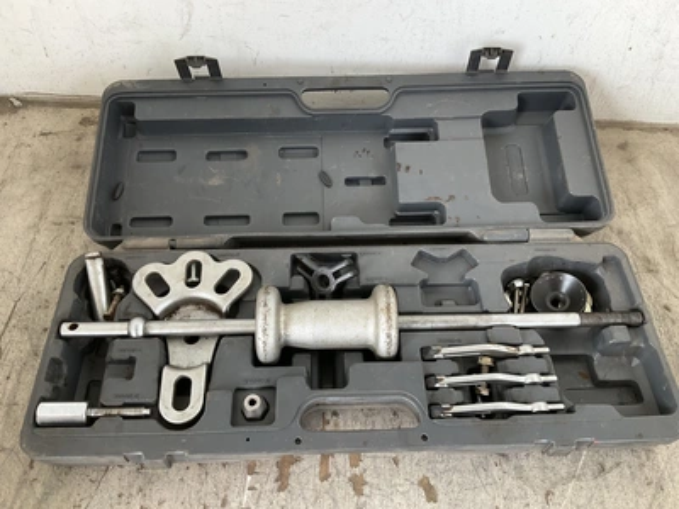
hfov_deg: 61.7
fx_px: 569
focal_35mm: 29
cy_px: 254
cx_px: 340
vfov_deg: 48.2
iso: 40
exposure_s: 1/122
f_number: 1.8
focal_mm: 3
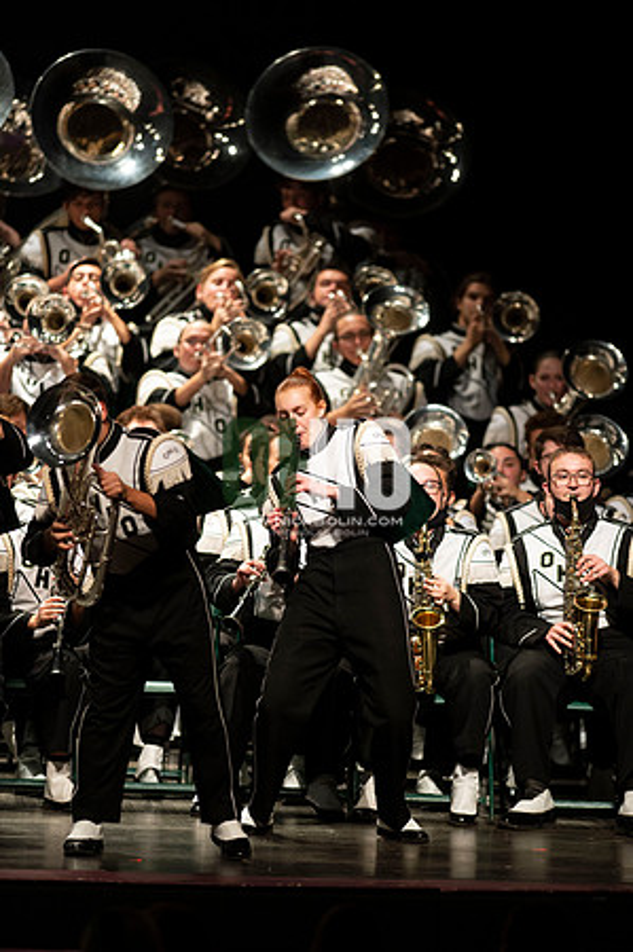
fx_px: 7930
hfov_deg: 4.6
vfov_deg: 6.9
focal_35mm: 300
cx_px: 316
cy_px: 476
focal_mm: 300
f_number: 2.8
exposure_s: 1/500
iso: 3200
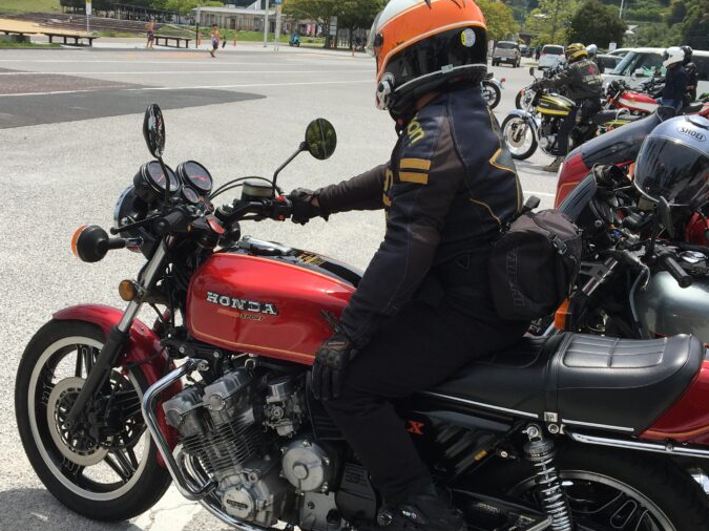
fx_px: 901
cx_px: 346
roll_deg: -5.1
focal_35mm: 44
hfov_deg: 42.9
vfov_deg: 32.7
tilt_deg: -18.3
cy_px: 324
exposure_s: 1/1672
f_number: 2.2
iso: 25
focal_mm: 4.15
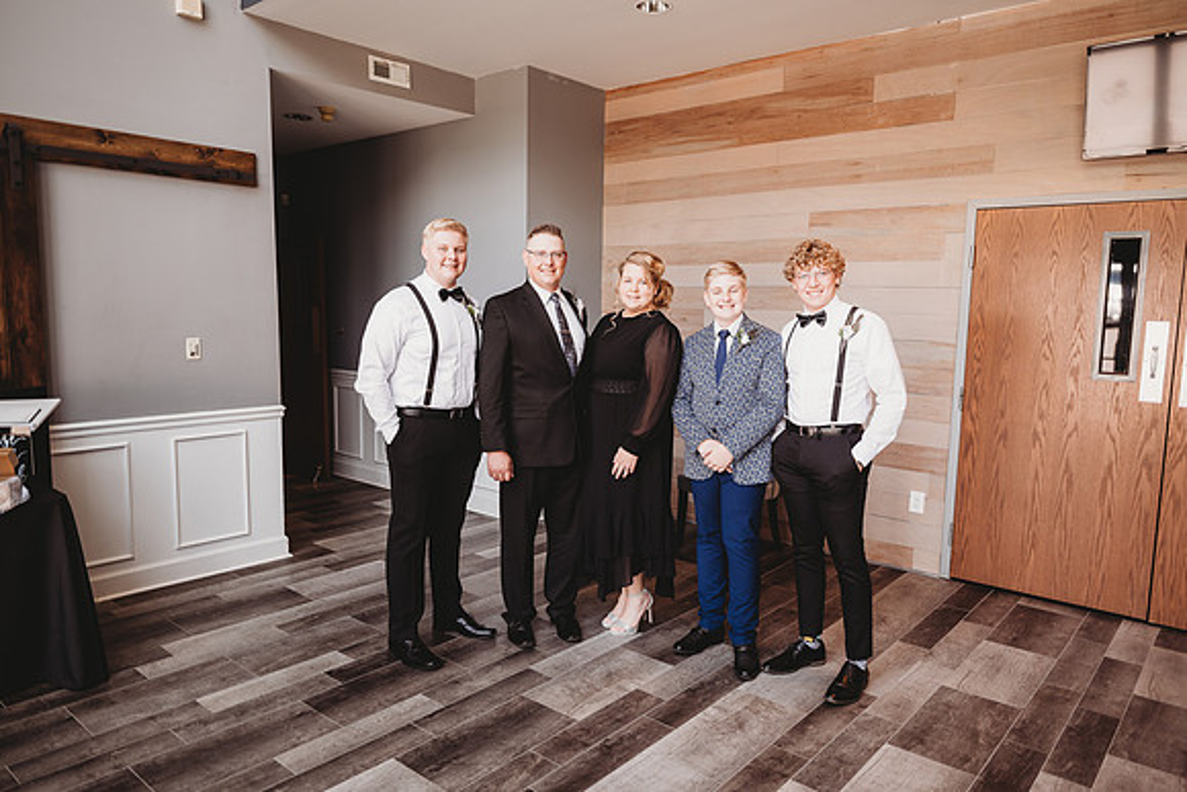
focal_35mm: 24
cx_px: 594
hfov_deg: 73.7
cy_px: 396
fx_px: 791
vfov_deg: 53.2
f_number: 2.2
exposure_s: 1/125
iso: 200
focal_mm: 24
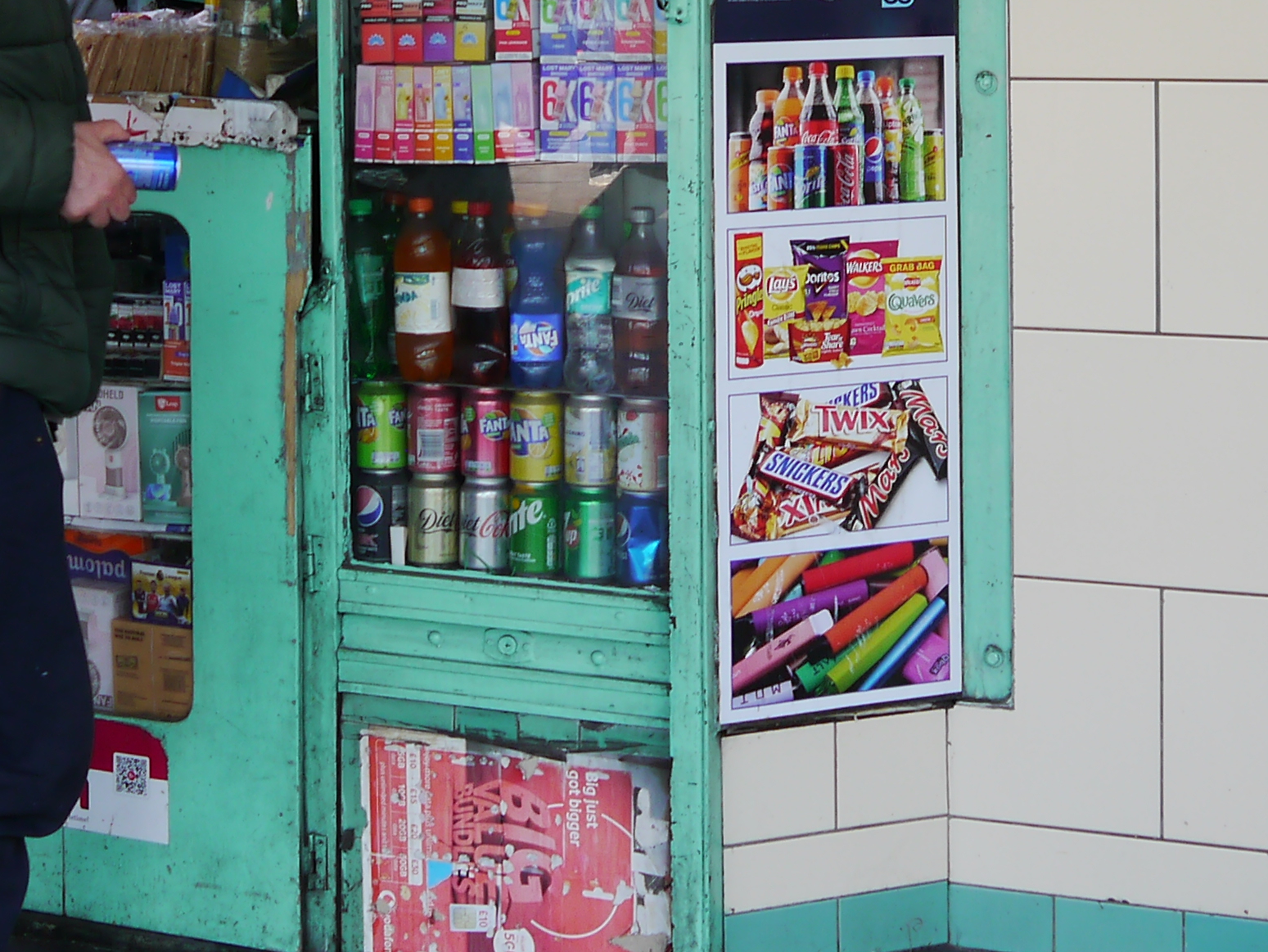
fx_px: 3042
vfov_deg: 17.2
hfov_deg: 23.5
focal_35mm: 83
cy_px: -74
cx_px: 450
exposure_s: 1/125
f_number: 4
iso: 160
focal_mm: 14
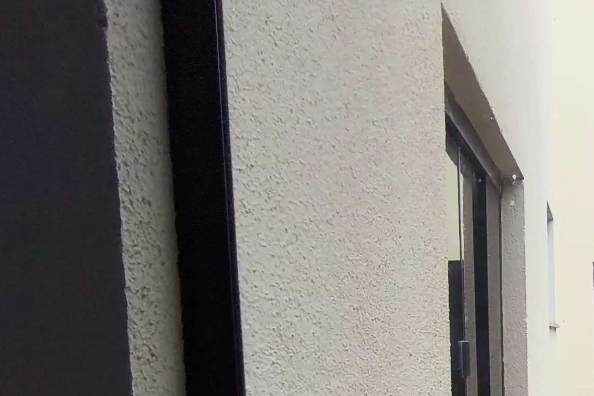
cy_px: 418
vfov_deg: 26.2
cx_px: 762
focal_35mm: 48
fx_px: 792
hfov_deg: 31.9
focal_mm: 1.65
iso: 50
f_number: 2.2
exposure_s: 1/725
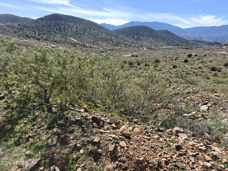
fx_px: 158
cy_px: 86
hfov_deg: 71.6
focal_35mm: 24
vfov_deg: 56.8
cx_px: 114
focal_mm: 5.59
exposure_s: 1/882
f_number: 1.8
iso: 80
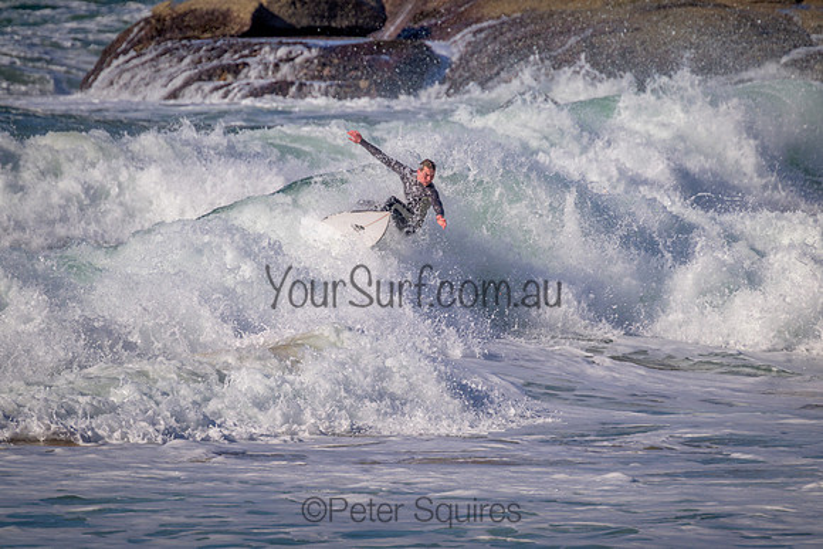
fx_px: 18292
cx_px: 412
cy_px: 274
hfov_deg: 2.6
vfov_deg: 1.7
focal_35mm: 800
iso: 560
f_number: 11
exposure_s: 1/2000
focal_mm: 800
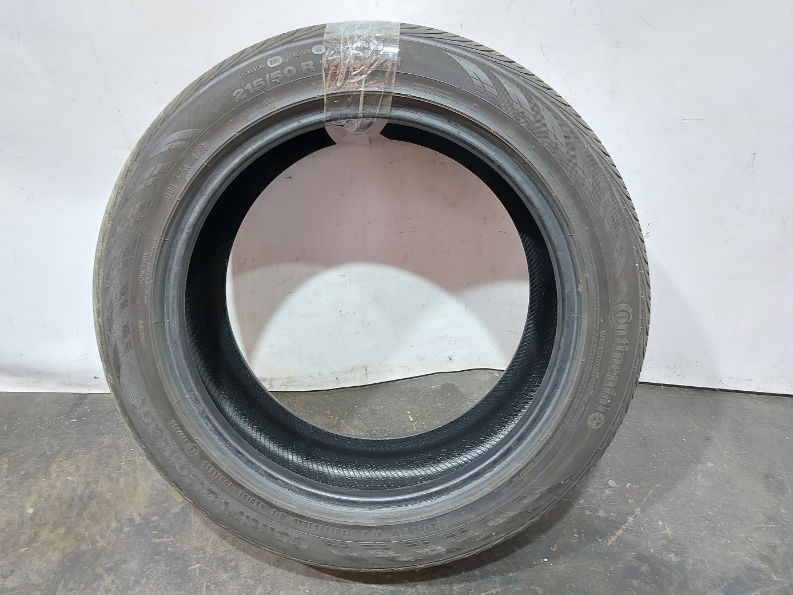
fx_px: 550
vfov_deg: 56.8
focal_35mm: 24
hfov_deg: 71.6
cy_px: 298
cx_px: 396
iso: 250
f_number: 1.8
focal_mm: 5.23
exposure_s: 1/25
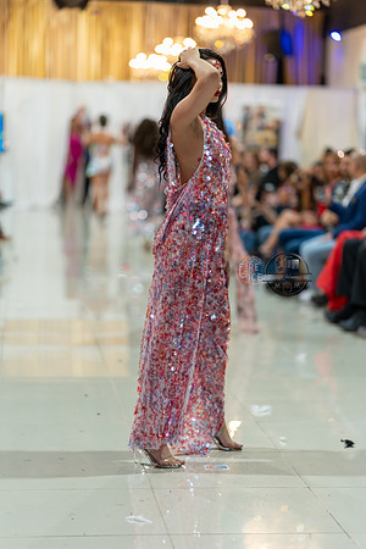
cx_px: 183
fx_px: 1296
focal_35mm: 85
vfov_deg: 23.9
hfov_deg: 16.1
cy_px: 274
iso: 200
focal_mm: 85
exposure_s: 1/160
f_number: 1.4
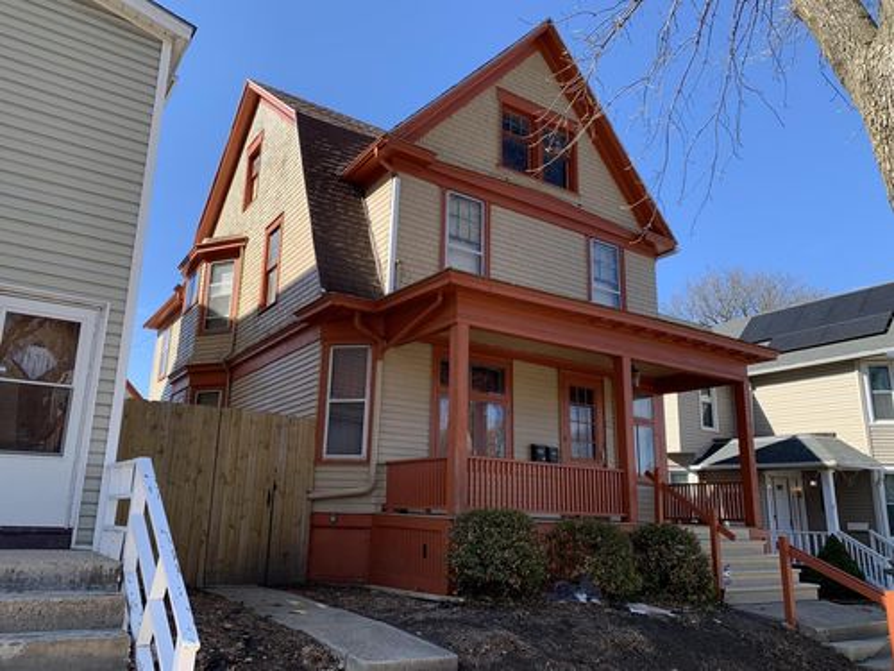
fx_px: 671
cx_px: 447
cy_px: 336
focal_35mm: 26
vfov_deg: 53.1
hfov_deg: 67.3
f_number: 1.8
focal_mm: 4.25
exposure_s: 1/749
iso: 25
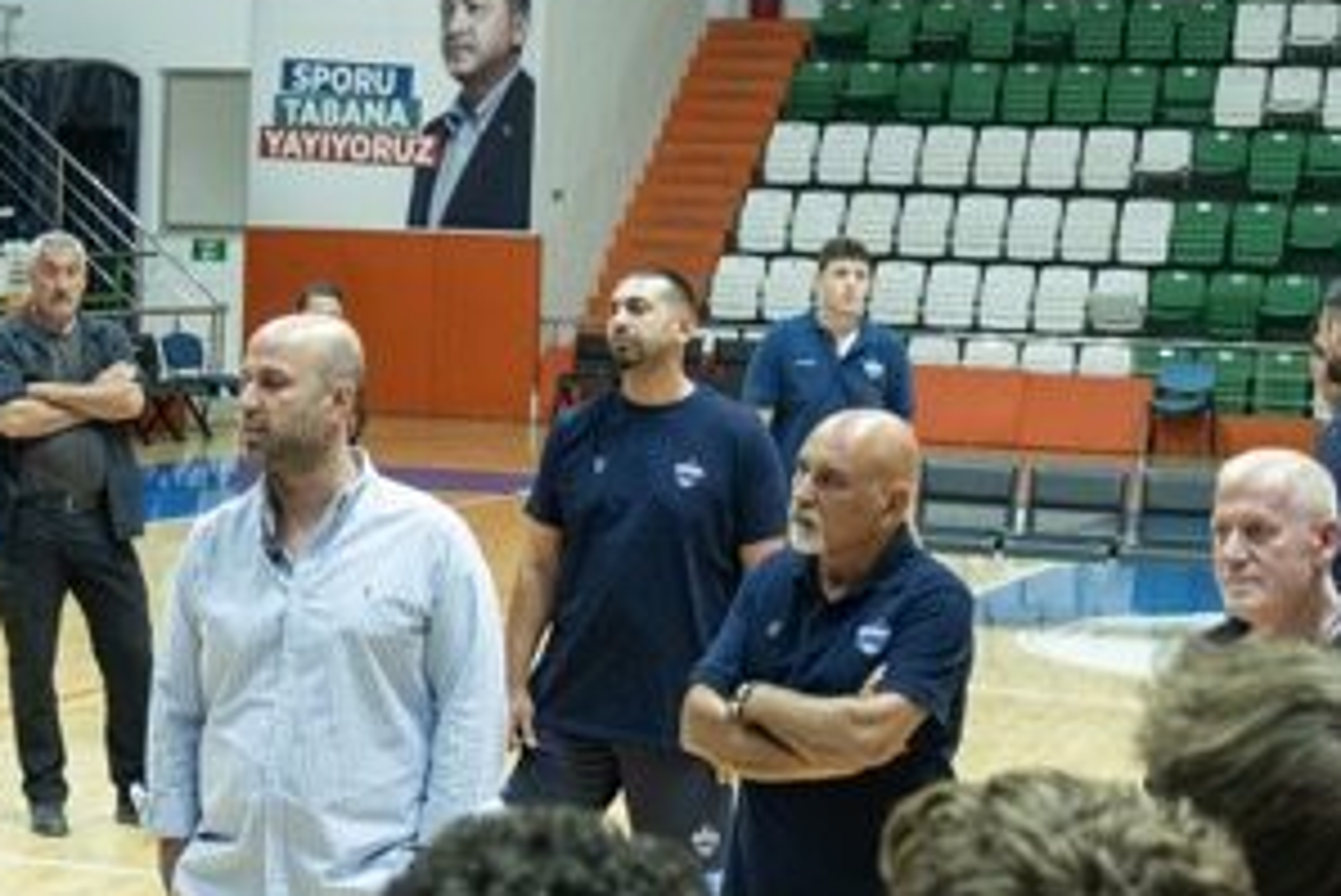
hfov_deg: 19.6
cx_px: 216
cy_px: 484
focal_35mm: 103
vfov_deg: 13.3
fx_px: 3838
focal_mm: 16
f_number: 2.8
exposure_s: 1/400
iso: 5000
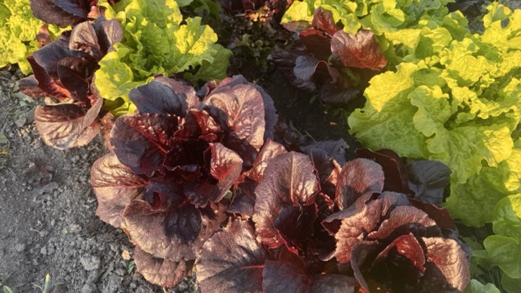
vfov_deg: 42.7
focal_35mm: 27
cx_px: 256
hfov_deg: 69.8
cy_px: 116
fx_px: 373
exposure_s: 1/320
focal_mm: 6.76
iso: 80
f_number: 1.78
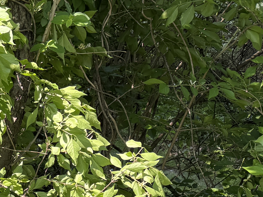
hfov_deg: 17.4
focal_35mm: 94
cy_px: 276
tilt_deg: -31.1
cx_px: -194
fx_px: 714
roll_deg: +2.6
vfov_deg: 14.8
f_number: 1.78
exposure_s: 1/215
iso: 64
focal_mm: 6.76
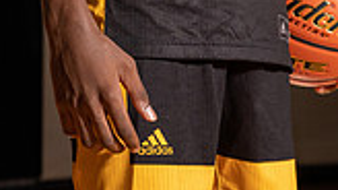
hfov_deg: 10.7
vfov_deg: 5.8
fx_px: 1800
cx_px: 84
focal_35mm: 201
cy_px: -254
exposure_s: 1/250
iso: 320
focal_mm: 70
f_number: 5.6
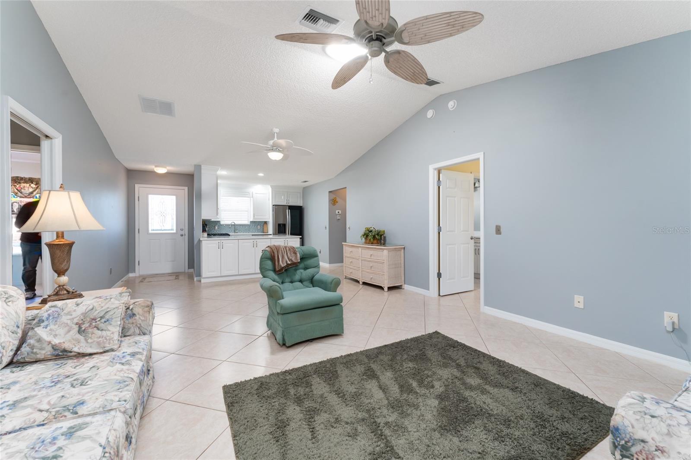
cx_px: 346
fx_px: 269
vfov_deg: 81.2
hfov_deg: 104.3
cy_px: 230
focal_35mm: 14
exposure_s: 1/3
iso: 200
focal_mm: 14
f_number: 8
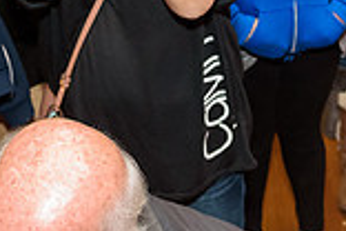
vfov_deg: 14.1
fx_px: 855
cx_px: 138
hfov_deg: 22.8
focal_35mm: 89
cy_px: -148
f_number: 4
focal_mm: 24
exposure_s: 1/160
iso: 2000
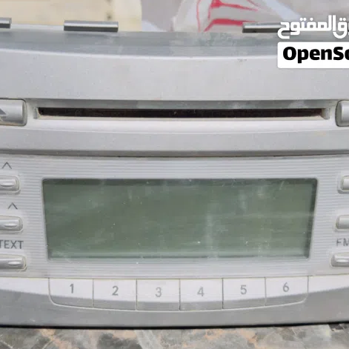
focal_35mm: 42
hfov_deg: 40.0
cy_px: 175
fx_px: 479
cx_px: 166
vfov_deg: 40.0
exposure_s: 1/7937
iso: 100
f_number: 1.78
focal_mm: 6.76
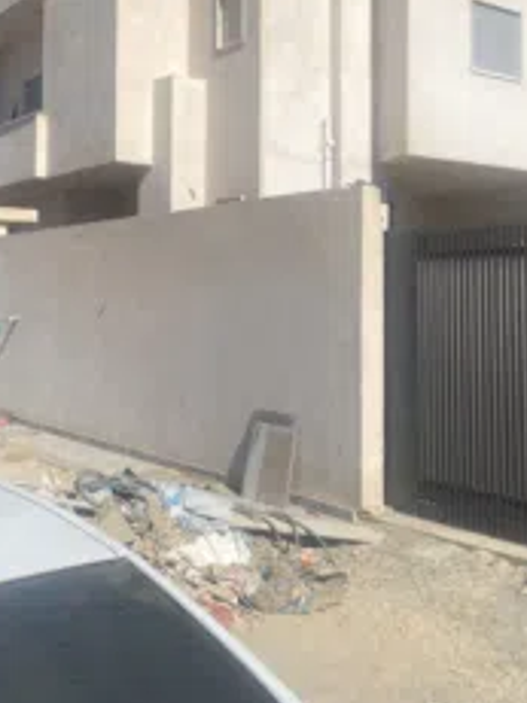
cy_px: 225
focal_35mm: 45
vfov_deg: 41.5
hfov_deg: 31.9
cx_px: 344
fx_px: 914
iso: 32
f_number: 1.8
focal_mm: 4.25
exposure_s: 1/6410
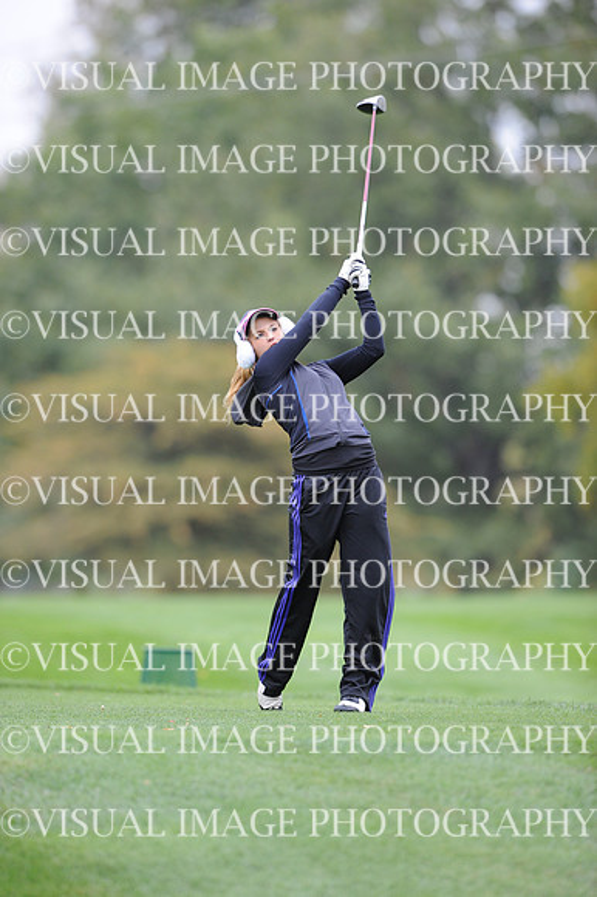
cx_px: 298
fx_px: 9961
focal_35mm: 400
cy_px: 448
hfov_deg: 3.4
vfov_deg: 5.2
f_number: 4
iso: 1000
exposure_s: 1/2000
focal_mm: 400
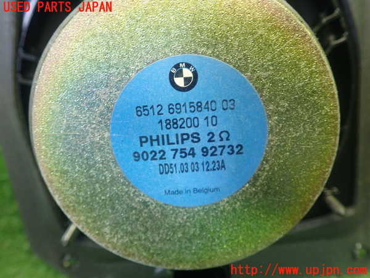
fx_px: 321
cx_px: 185
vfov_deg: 46.8
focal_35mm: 30
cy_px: 139
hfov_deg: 60.0
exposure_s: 1/30
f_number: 2.3
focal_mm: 5.4
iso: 200
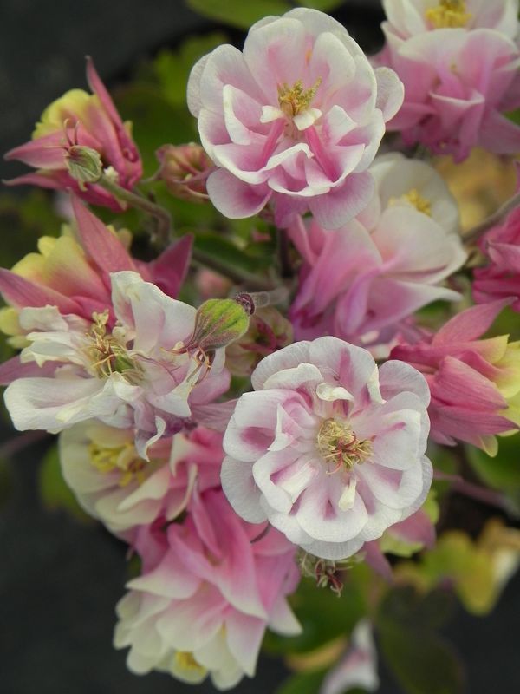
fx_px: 2884
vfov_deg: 13.7
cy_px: 347
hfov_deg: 10.3
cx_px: 260
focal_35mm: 144
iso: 160
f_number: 5
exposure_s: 1/250
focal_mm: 25.7
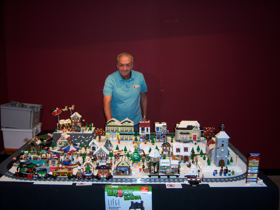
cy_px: 105
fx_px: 291
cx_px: 140
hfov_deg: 51.4
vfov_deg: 39.7
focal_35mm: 36
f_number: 2.8
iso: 160
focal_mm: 7.5
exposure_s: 1/60
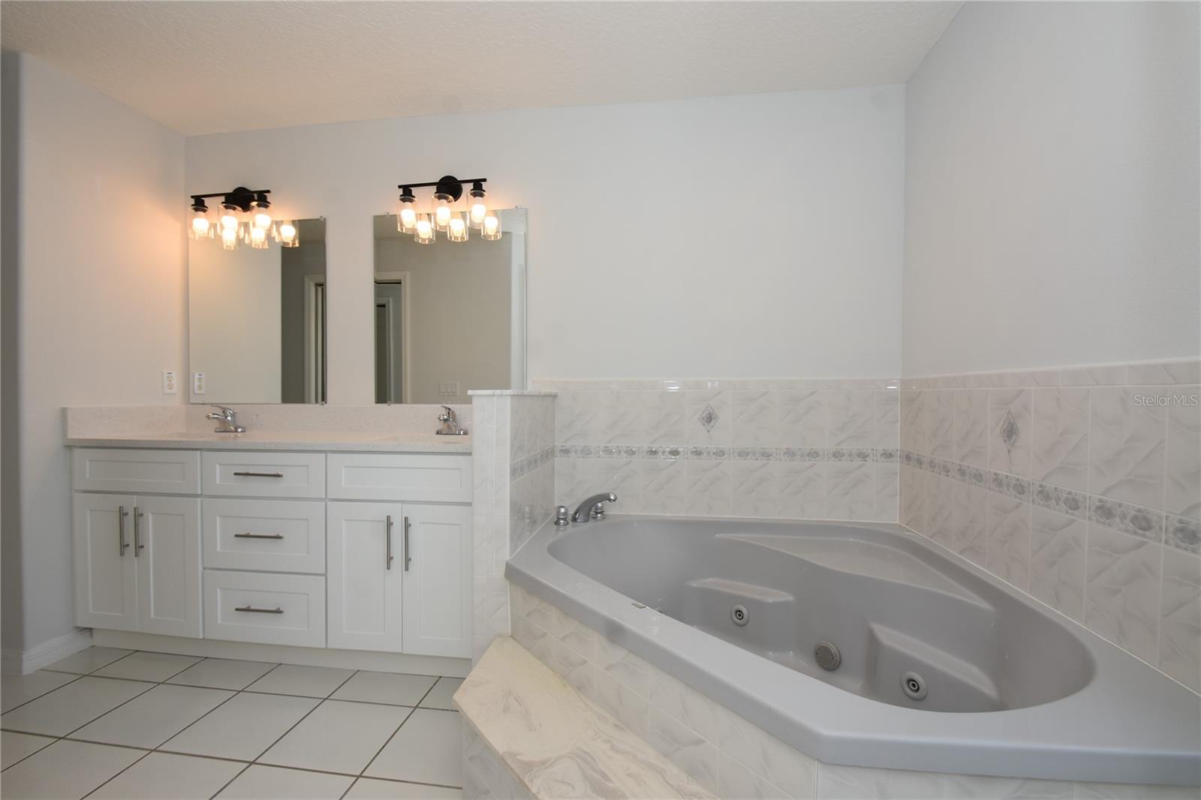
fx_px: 500
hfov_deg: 100.4
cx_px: 600
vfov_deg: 77.3
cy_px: 400
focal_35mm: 15
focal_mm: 10
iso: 160
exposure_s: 1/125
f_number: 5.6
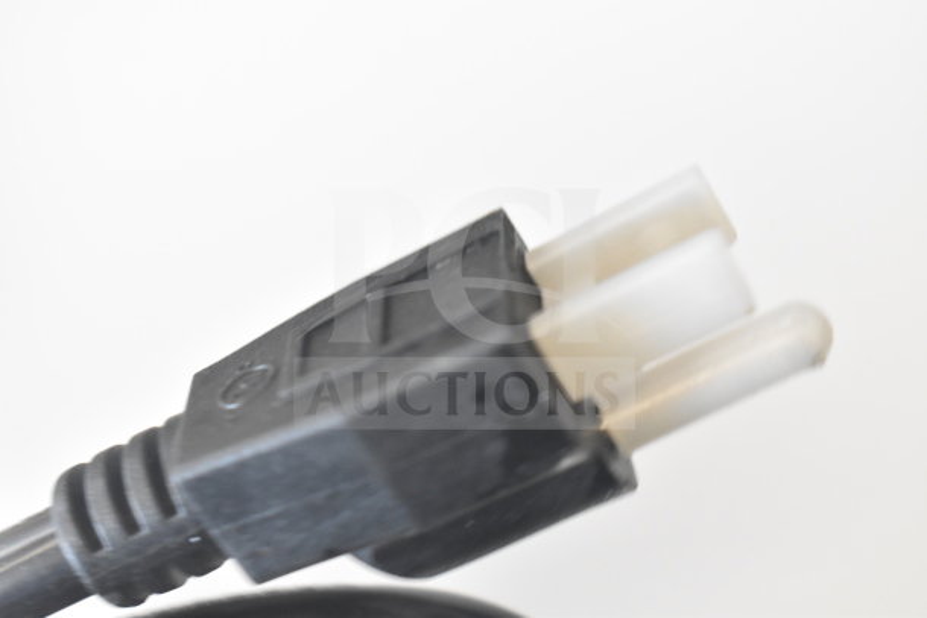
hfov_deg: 24.6
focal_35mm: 82
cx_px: 464
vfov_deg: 16.6
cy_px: 309
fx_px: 2125
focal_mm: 55
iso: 3200
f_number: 5.6
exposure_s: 1/100
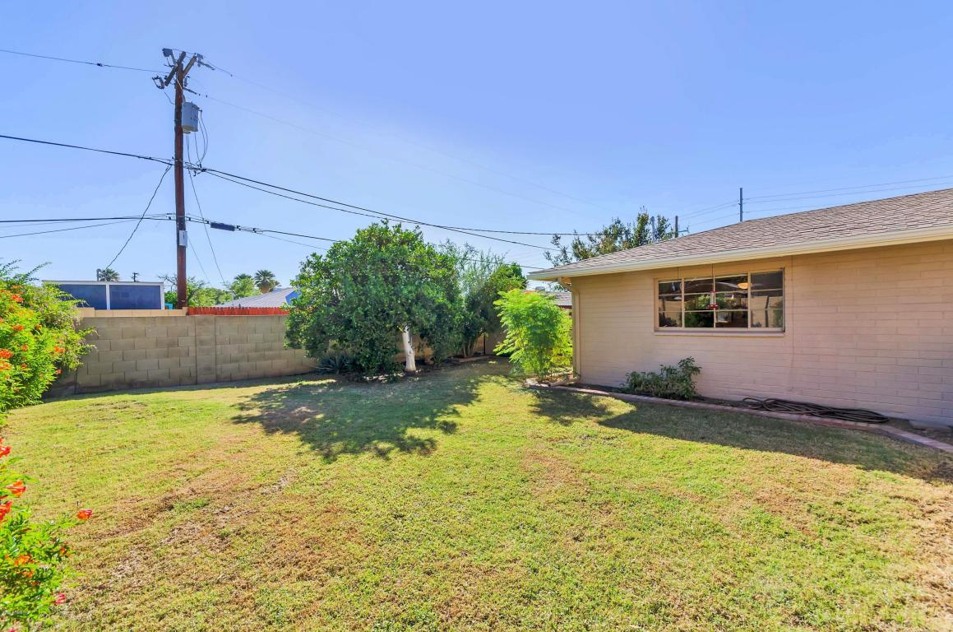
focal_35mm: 15
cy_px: 316
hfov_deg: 100.5
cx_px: 476
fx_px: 396
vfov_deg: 77.1
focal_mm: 10
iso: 320
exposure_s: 1/400
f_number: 10
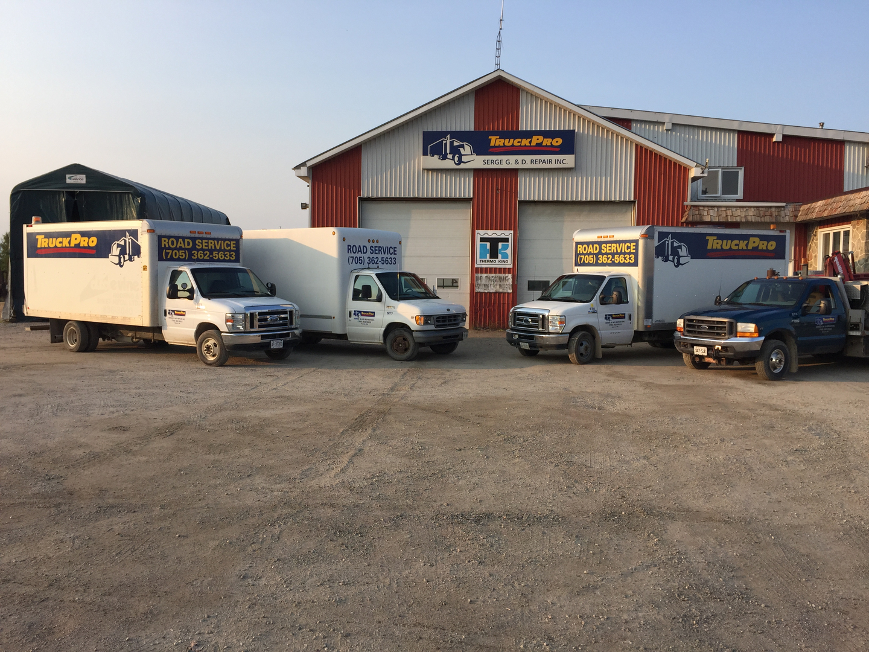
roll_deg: -1.8
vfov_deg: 48.2
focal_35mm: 29
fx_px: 728
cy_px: 326
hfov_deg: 61.7
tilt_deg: -3.7
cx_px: 434
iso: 32
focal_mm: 4.15
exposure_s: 1/1068
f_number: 2.2
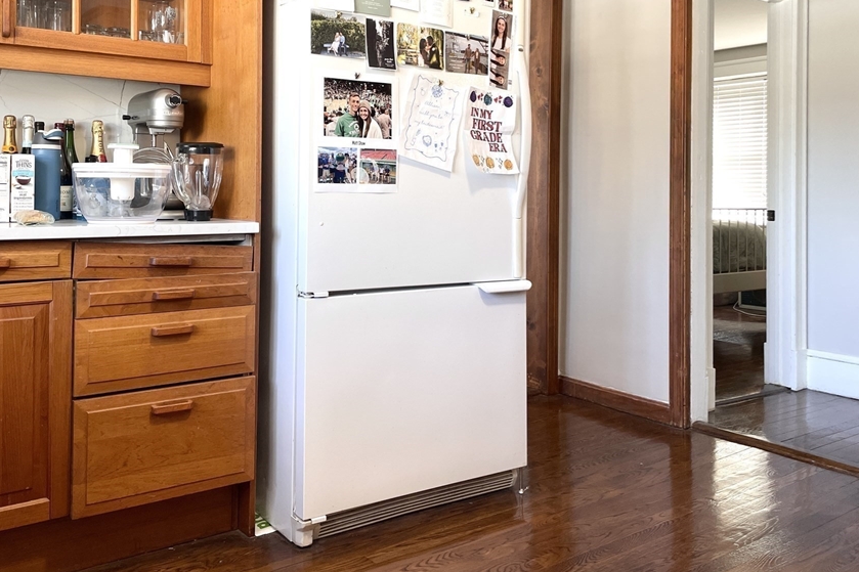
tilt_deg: +0.4
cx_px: 399
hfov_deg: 57.2
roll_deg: -0.3
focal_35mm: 33
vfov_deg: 39.5
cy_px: 190
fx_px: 787
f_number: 1.6
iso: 64
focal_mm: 4.2
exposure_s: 1/60
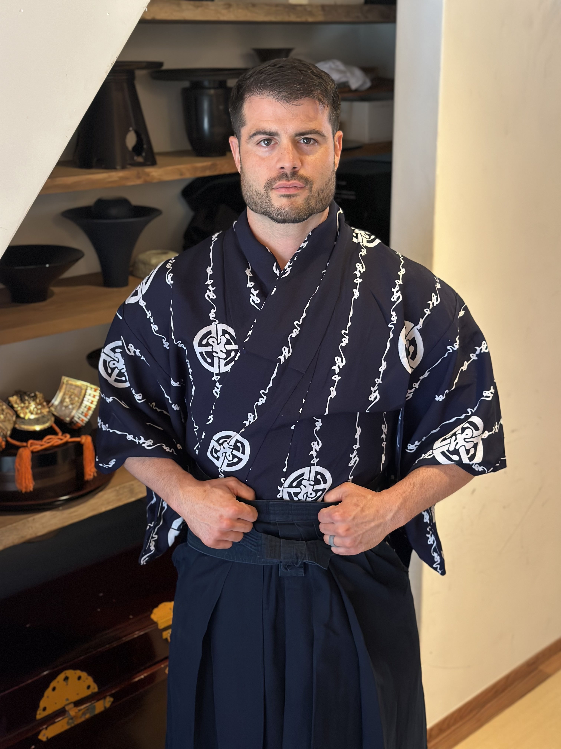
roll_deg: -0.7
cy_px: 374
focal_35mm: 48
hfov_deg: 30.3
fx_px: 1037
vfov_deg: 39.7
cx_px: 280
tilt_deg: -17.3
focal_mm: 6.86
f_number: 1.78
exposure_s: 1/33
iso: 320
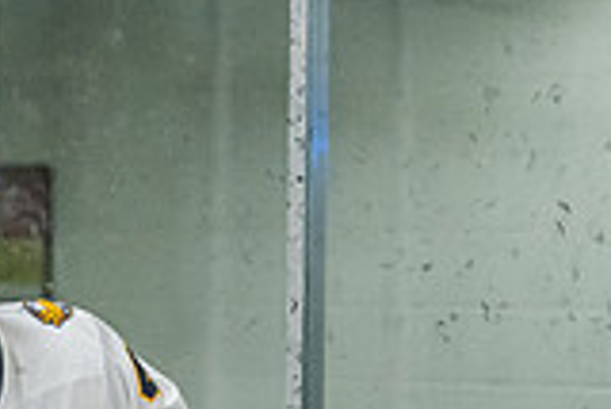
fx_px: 8901
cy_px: 694
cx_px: -91
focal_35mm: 524
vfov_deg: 2.6
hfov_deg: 3.9
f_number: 2.8
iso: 3200
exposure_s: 1/800
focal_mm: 105
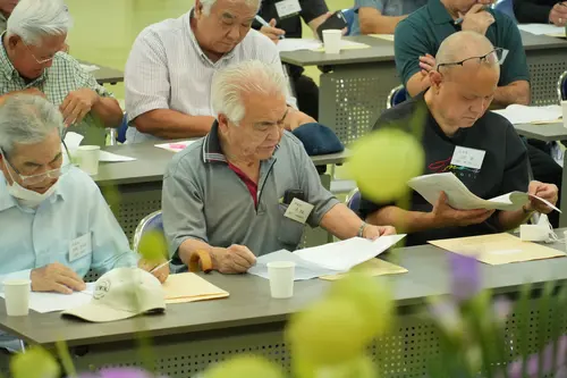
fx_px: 3188
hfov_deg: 10.2
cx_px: 284
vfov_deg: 6.8
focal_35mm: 202
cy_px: 189
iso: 5000
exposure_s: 1/250
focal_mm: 135
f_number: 5.6
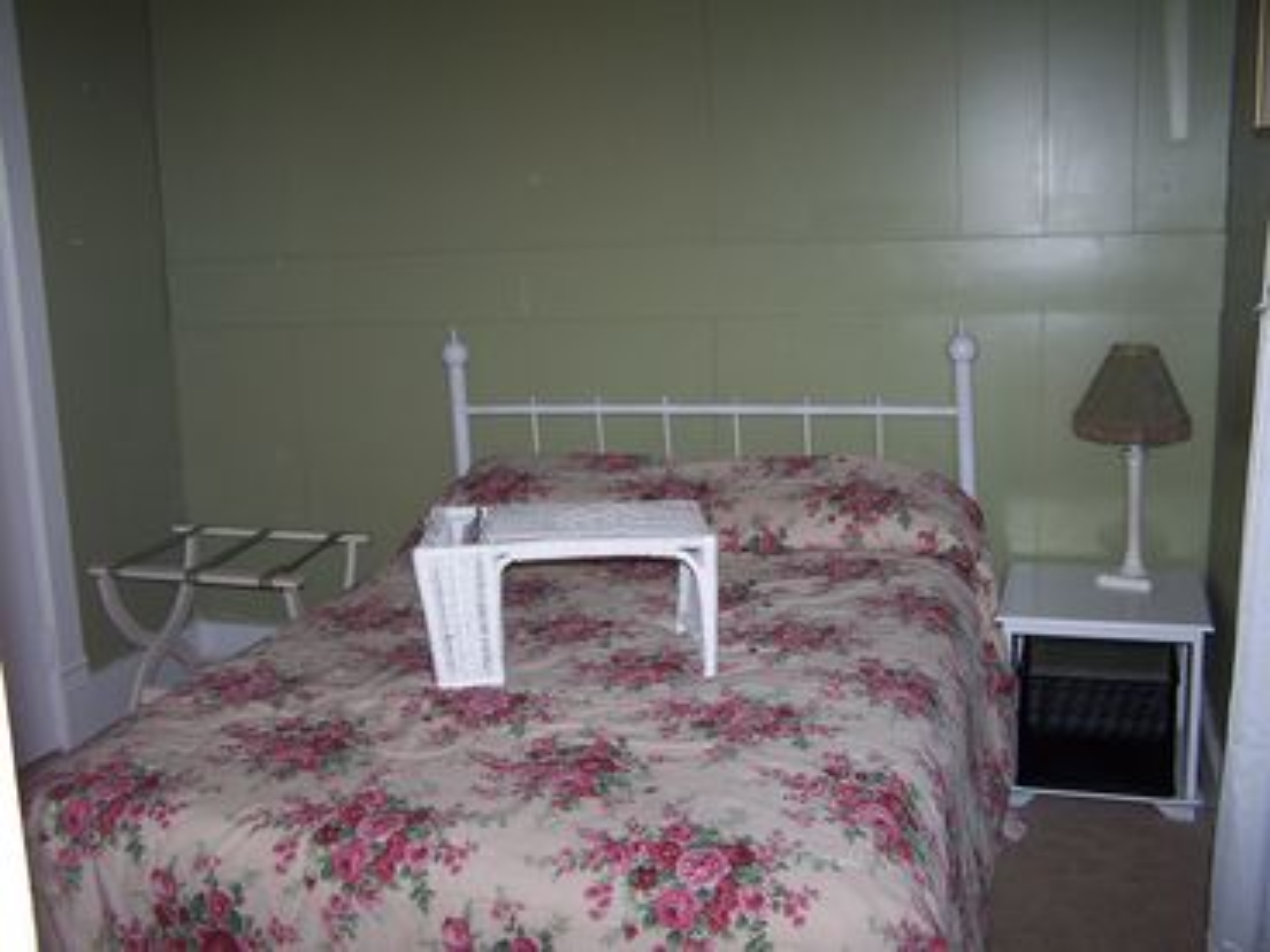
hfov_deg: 49.0
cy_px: 476
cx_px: 635
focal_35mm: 38
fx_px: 1394
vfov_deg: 37.7
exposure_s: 1/60
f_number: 2.8
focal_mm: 6.3
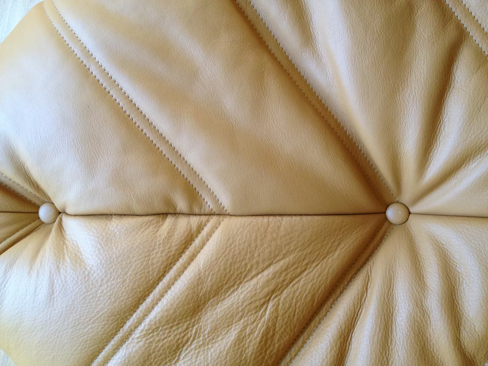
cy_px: 183
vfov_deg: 40.7
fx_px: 493
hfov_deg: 52.6
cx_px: 244
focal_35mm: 35
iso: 125
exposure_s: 1/20
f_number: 2.4
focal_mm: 4.28
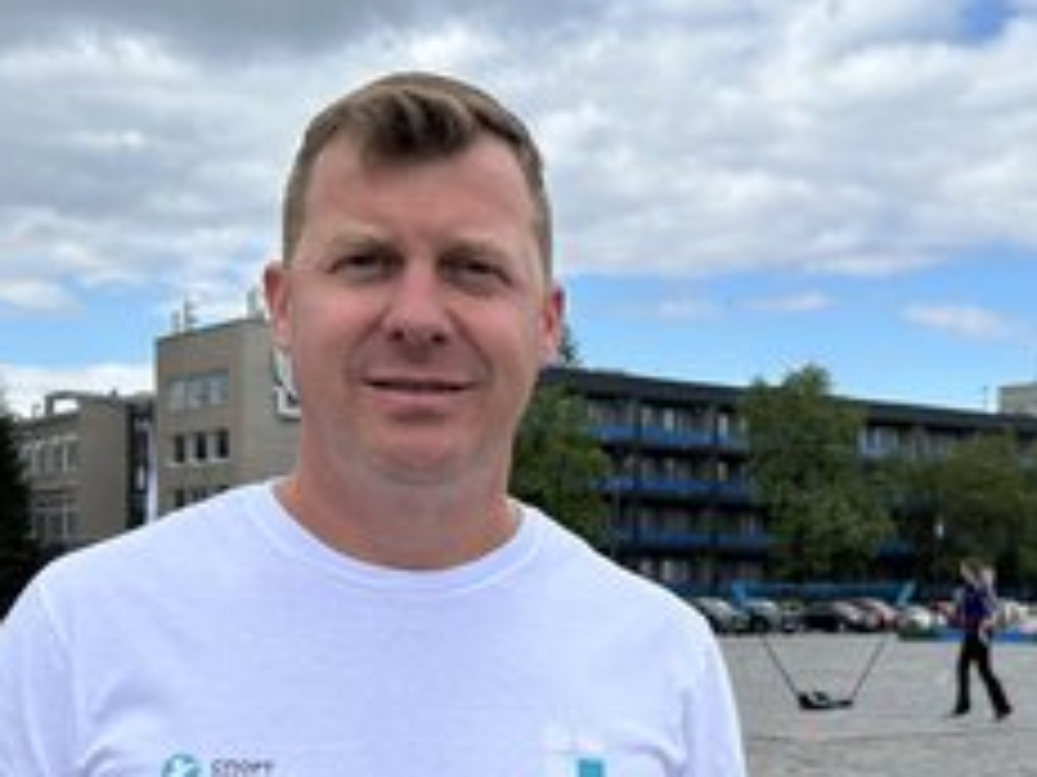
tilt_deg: -2.1
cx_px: 696
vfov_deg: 31.3
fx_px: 1347
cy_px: 624
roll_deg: -0.8
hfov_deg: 41.5
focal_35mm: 45
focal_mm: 5.7
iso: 50
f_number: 1.5
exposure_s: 1/3165
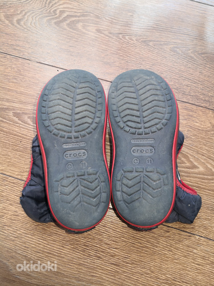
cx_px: 107
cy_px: 143
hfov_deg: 51.4
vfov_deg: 65.3
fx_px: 223
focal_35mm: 27
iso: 80
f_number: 1.6
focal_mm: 3.95
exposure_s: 1/100
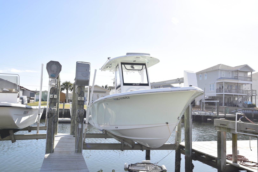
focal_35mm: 30
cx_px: 129
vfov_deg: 43.6
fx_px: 215
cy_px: 86
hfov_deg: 61.9
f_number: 9
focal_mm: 20
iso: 100
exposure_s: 1/200
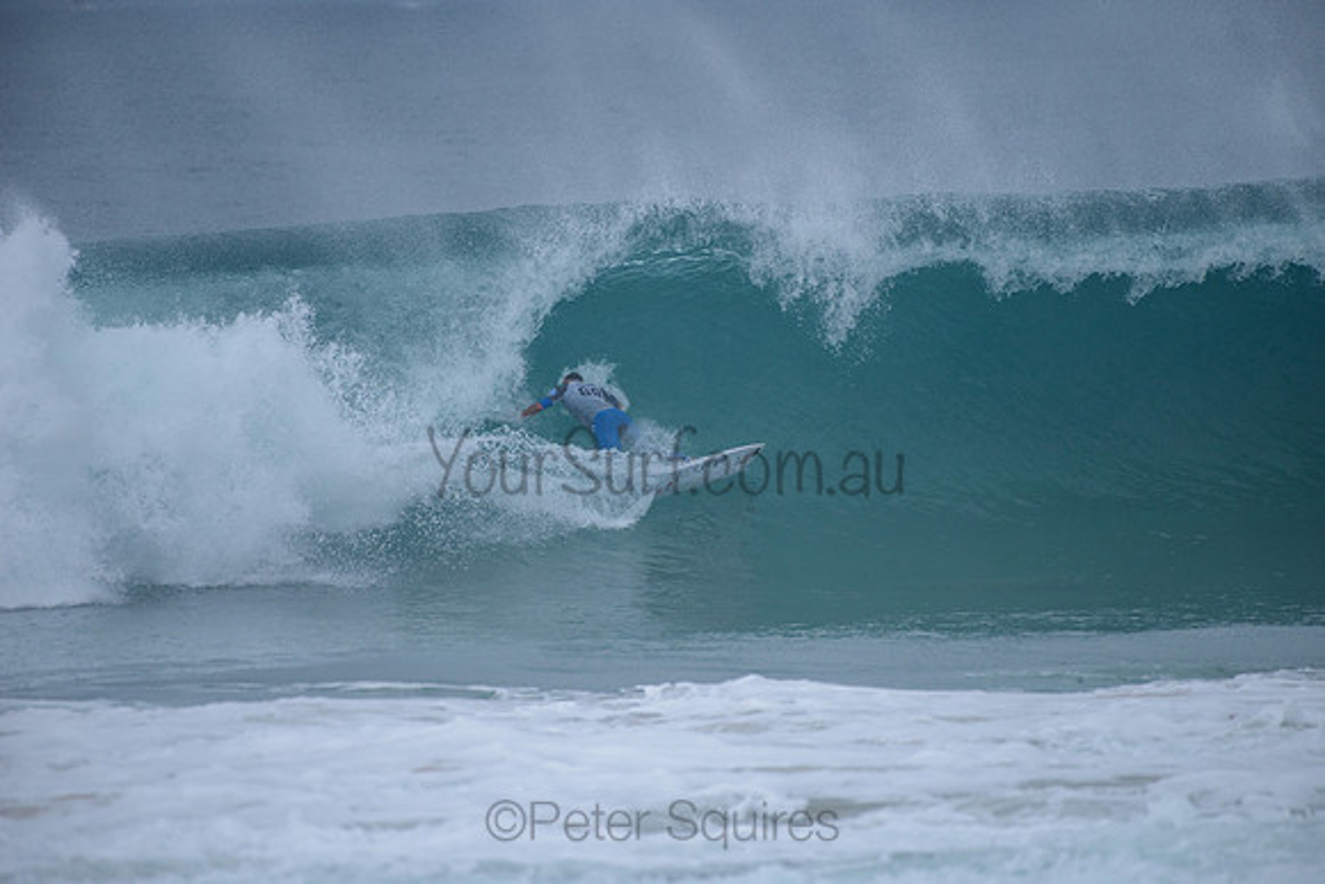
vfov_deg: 2.8
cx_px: 662
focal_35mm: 500
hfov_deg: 4.1
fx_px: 18406
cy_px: 442
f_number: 5.6
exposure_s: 1/2000
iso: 400
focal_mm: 500
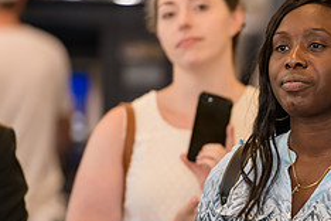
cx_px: 317
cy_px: 165
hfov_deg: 4.2
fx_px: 4560
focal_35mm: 496
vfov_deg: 2.8
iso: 400
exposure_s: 1/125
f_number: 3.2
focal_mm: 200
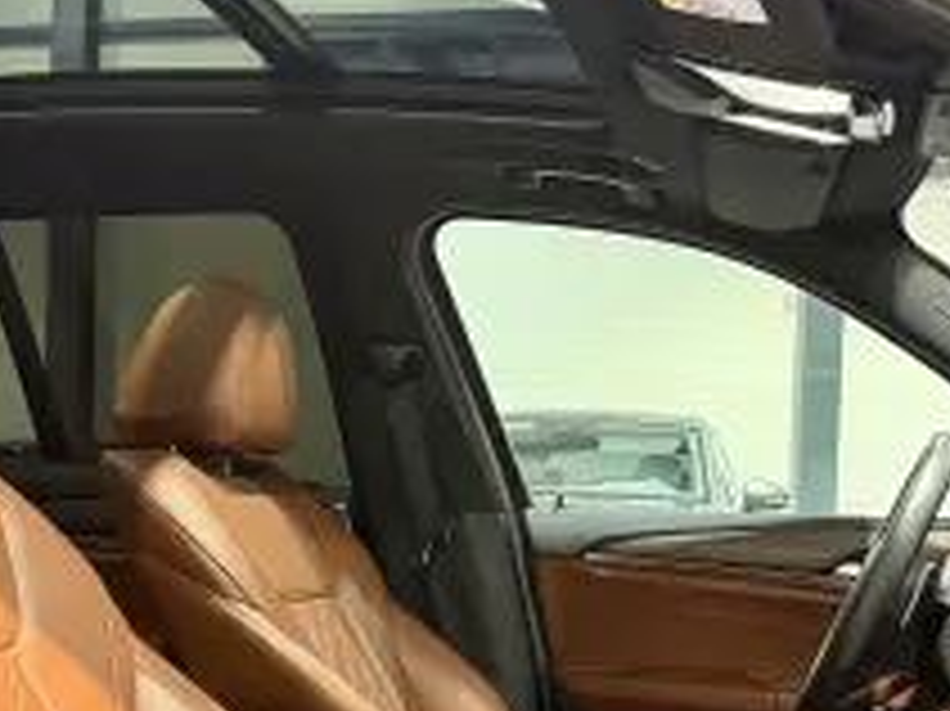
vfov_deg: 34.3
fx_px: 1125
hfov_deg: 45.6
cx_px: 549
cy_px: 544
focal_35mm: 41
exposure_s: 1/49
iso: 640
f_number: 1.78
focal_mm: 6.76
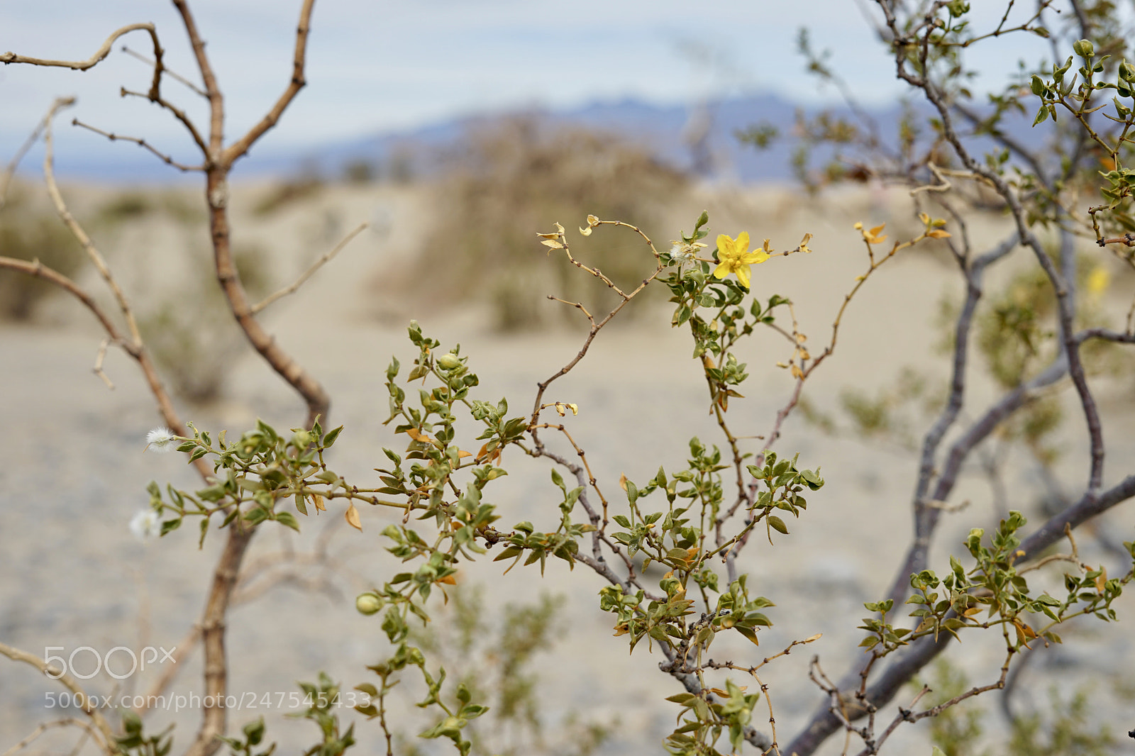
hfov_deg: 39.6
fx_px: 1576
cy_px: 378
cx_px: 568
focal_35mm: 50
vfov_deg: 27.0
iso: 100
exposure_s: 1/250
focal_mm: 50
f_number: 7.1
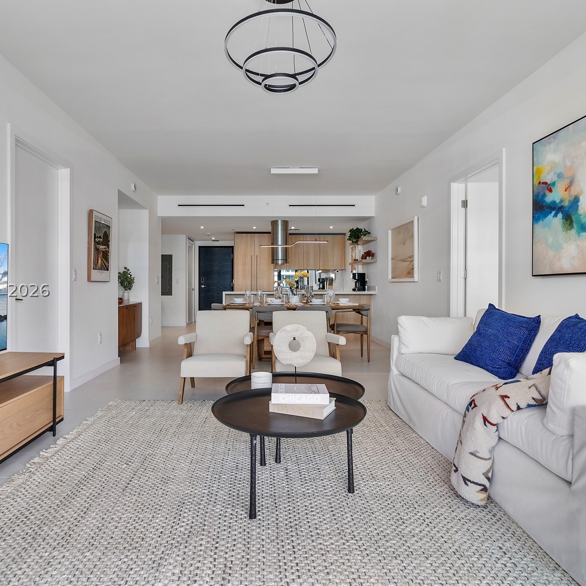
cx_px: 259
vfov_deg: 72.1
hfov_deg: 71.9
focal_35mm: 21
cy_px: 289
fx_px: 402
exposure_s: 1/50
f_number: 8
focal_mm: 16
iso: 640
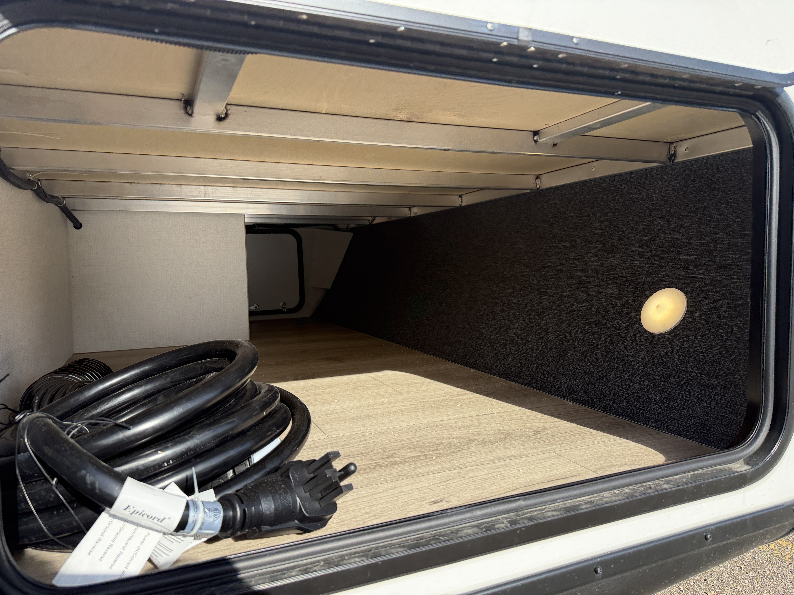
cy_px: 298
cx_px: 397
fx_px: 550
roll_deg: +1.2
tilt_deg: -2.0
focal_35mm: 24
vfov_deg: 56.8
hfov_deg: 71.6
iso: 100
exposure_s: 1/2053
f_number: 1.78
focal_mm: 6.76
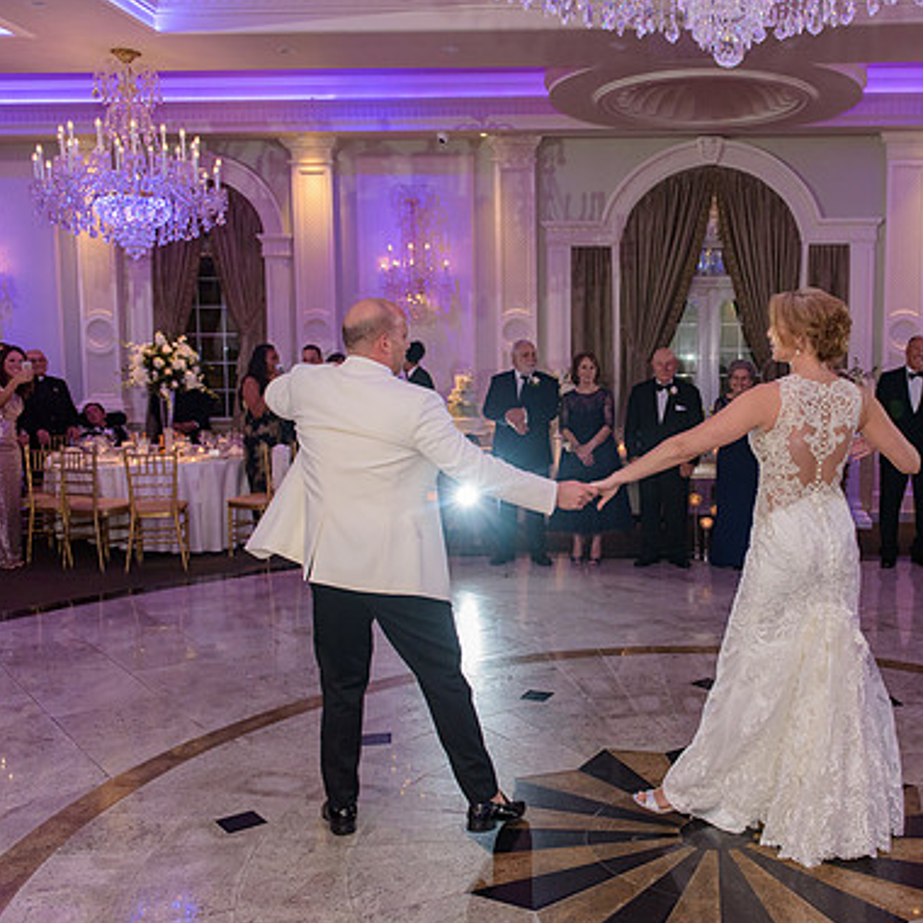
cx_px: 639
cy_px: 468
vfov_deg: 47.2
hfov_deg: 46.2
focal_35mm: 35
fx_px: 1056
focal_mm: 27
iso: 1600
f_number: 3.2
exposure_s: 1/125
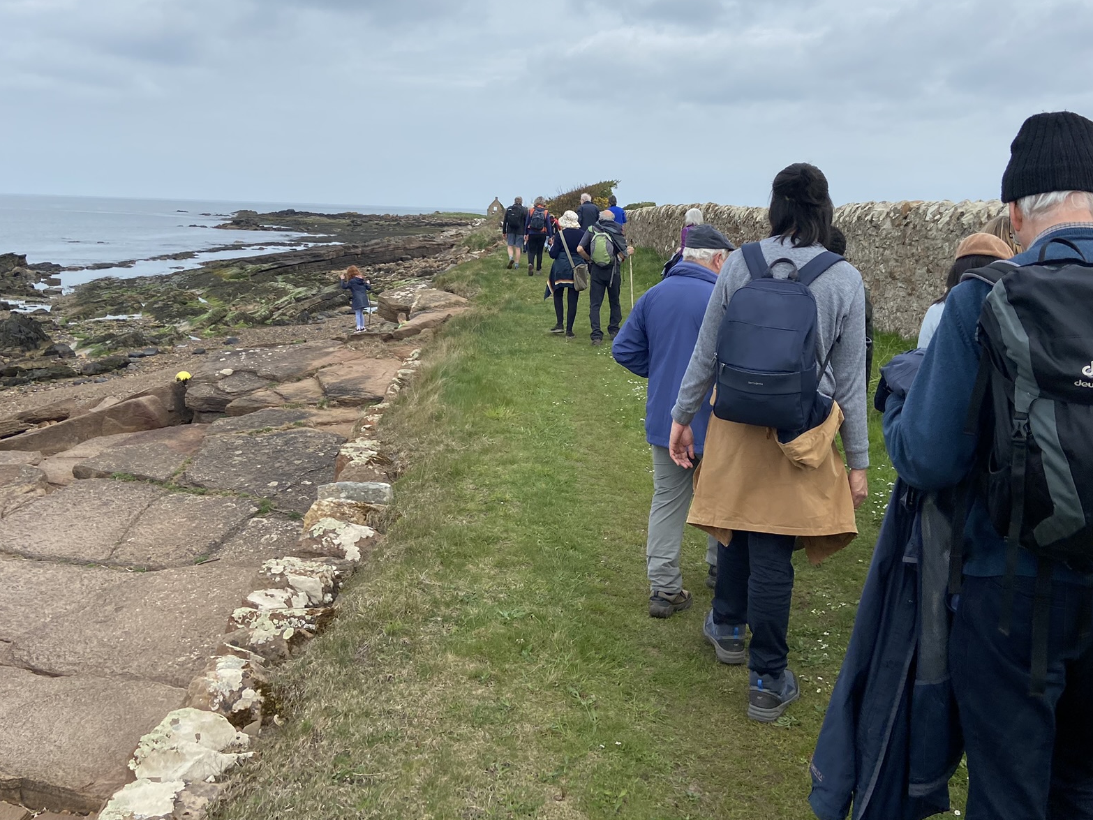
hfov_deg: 53.9
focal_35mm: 34
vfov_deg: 41.4
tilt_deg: -5.0
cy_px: 292
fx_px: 1074
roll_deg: -2.9
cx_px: 566
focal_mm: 4.25
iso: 32
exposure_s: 1/2755
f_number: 1.8
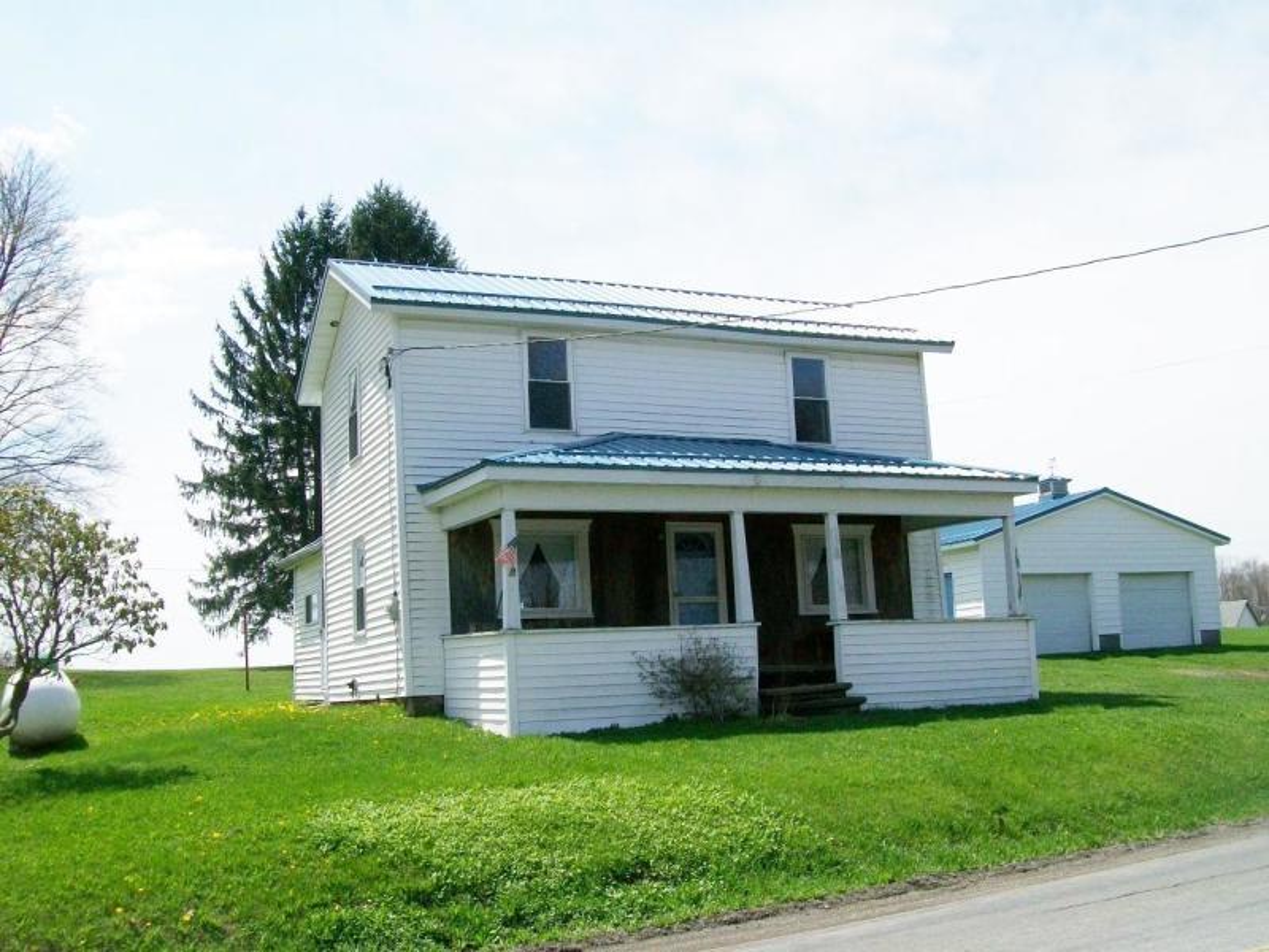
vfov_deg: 39.7
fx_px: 1320
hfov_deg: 51.4
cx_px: 634
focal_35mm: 36
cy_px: 476
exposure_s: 1/500
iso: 64
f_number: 4.8
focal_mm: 6
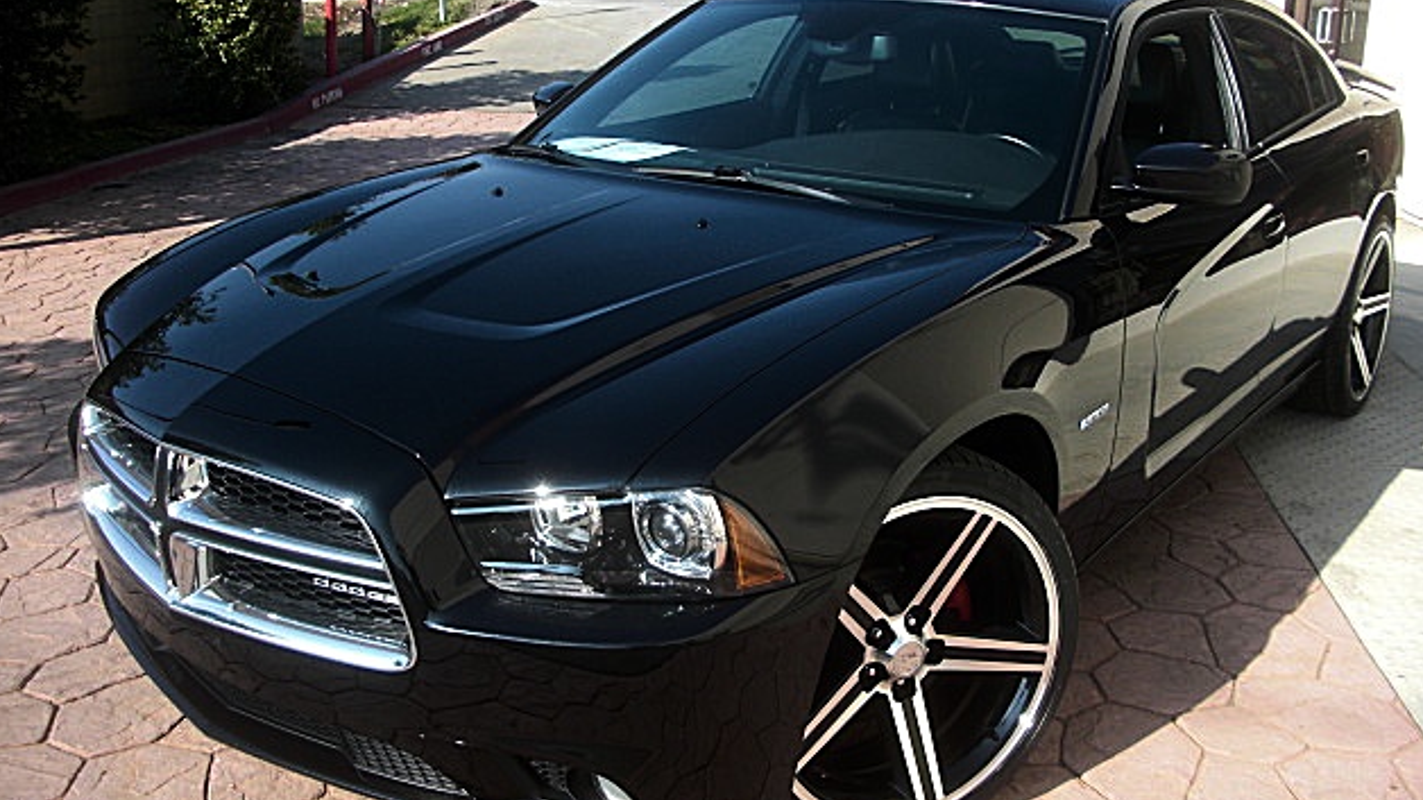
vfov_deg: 29.7
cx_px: 716
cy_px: 363
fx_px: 1509
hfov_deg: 50.5
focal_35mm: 40
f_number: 2.8
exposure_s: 1/400
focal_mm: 6.3
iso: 50
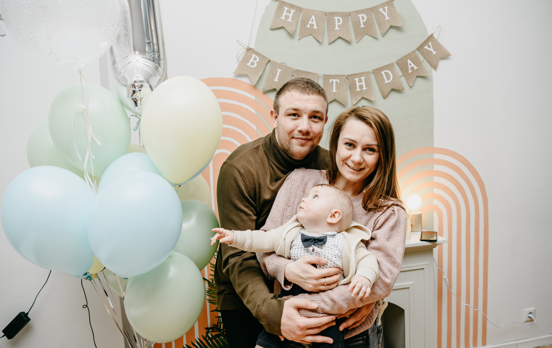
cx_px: 283
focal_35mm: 29
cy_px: 168
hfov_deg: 64.9
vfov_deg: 43.7
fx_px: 434
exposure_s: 1/160
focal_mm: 26
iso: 160
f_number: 4
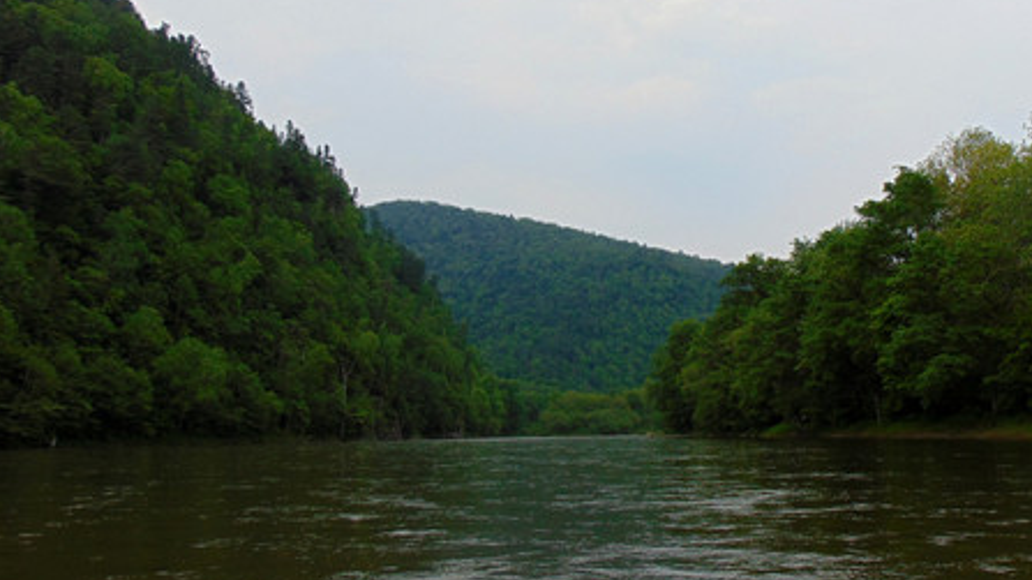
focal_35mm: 39
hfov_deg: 51.2
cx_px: 628
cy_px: 280
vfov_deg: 30.4
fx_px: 1067
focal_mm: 4.5
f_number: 7.7
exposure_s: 1/200
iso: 80
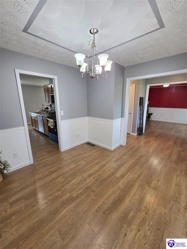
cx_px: 94
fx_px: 94
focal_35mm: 13
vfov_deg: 106.2
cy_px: 124
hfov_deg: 90.0
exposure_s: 1/120
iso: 250
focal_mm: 2.2
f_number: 2.2
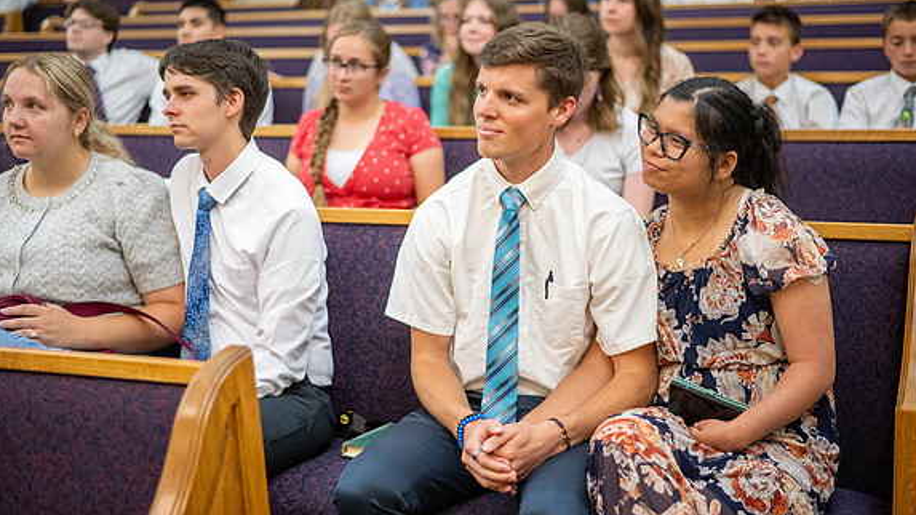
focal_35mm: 53
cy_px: 238
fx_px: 1287
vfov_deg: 22.6
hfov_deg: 39.2
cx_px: 459
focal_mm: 50
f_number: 1.8
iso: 1600
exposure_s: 1/400
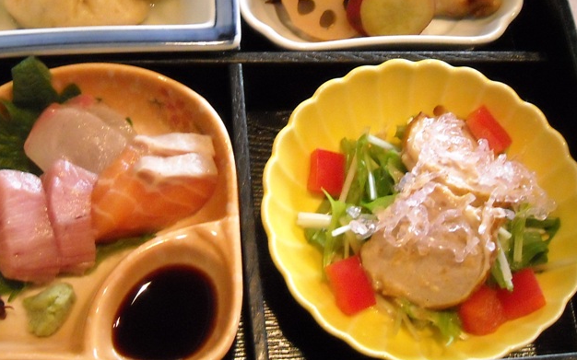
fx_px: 912
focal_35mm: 58
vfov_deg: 22.2
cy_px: 99
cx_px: 233
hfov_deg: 35.0
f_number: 2.8
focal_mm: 5.7
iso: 800
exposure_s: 1/15
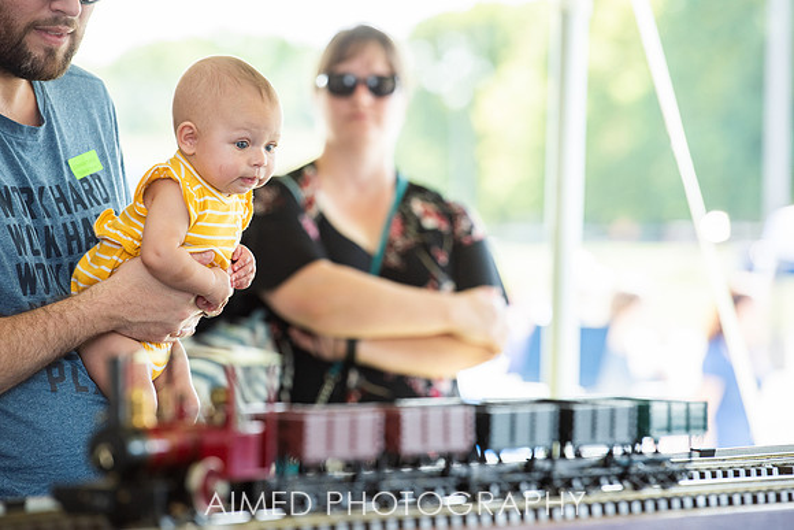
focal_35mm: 212
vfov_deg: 6.5
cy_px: 251
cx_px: 380
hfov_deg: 9.7
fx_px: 4687
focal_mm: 195
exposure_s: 1/250
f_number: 5.6
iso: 500
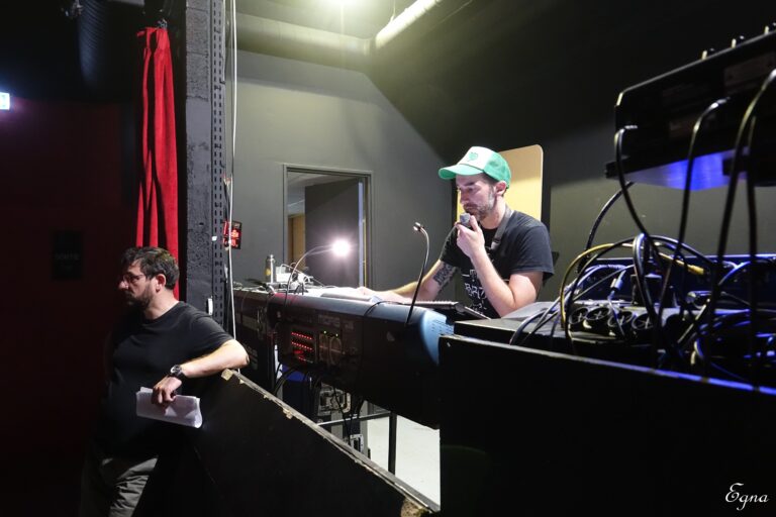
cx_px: 388
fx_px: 517
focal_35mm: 24
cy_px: 258
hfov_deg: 73.7
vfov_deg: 53.1
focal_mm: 8.8
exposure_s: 1/15
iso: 1600
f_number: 2.4
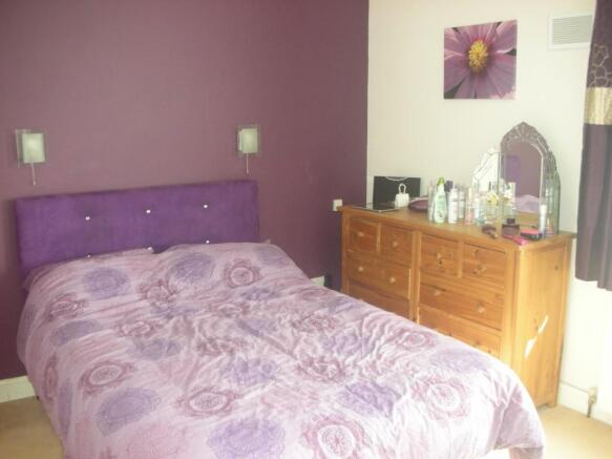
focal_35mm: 35
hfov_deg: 52.6
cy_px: 230
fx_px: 619
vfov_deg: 40.7
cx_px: 306
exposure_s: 1/26.6
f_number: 3
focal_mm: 5.8
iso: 200
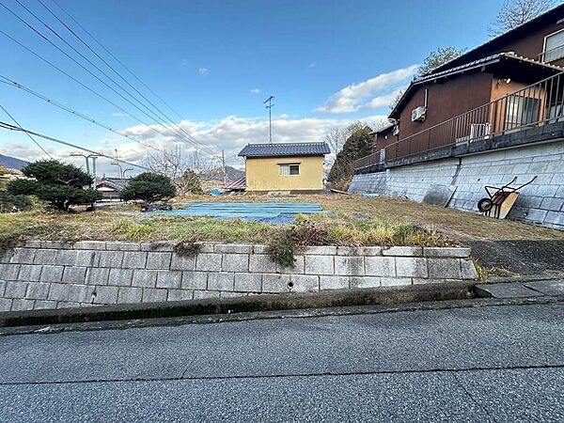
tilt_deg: -7.1
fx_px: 228
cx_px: 282
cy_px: 212
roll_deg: +0.0
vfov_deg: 85.7
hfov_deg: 102.1
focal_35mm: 14
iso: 40
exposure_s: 1/220
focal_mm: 2.22
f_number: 2.2
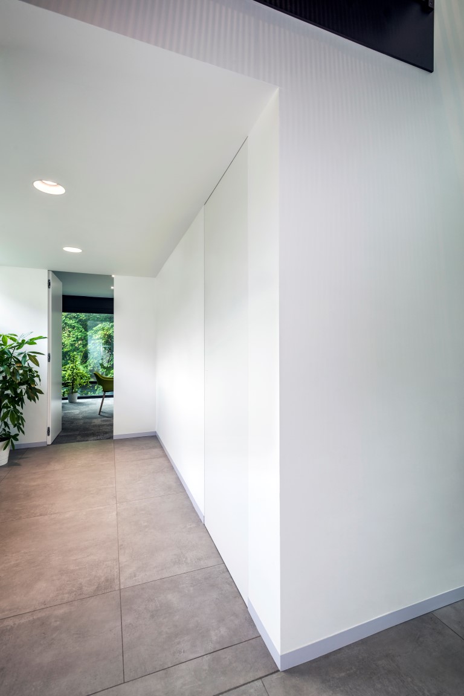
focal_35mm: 17
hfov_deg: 70.4
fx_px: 329
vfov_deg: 93.3
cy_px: 348
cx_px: 232
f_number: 11
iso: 100
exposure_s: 1/6
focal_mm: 17
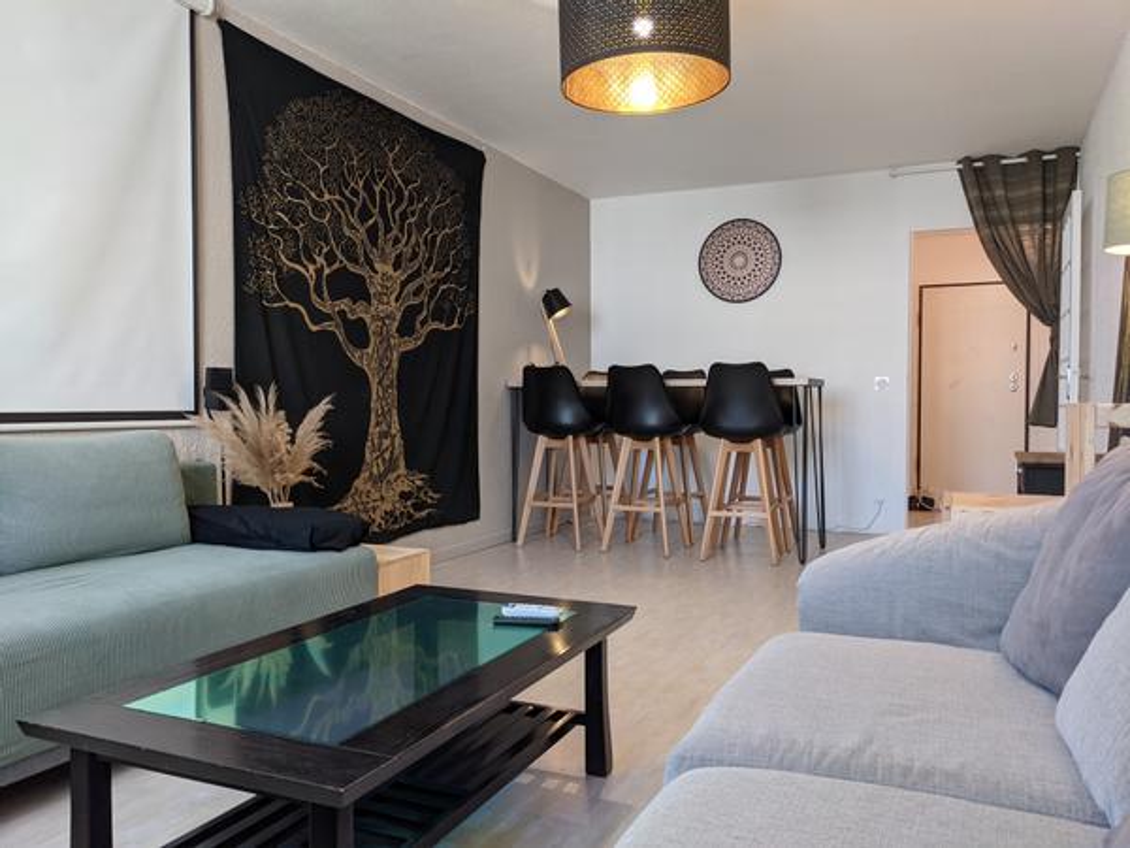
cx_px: 565
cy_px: 424
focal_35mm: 27
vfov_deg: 51.4
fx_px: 881
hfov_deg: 65.3
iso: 69
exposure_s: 1/25
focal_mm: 4.38
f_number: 1.73
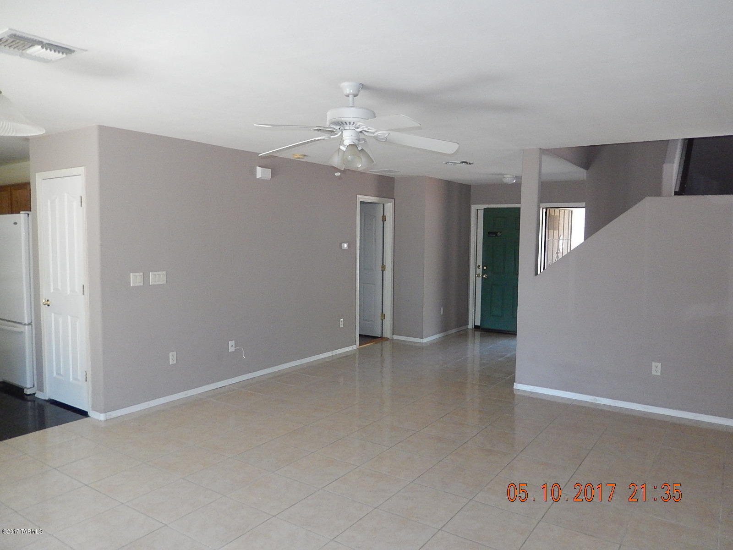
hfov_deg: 69.4
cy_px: 275
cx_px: 366
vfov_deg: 54.9
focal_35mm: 25
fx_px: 529
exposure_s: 1/30
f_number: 6.8
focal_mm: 4.5
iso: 560
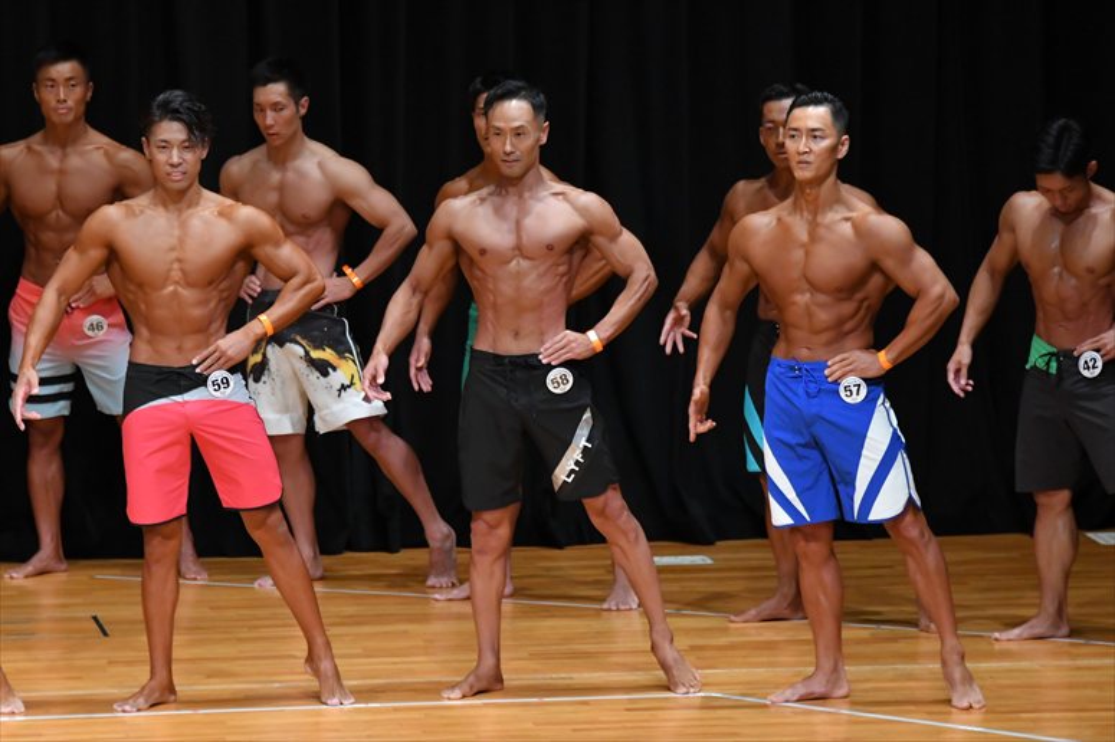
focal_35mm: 270
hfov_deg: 7.6
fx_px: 8359
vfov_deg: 5.1
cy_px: 371
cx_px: 558
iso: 4000
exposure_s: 1/400
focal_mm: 180
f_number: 5.6
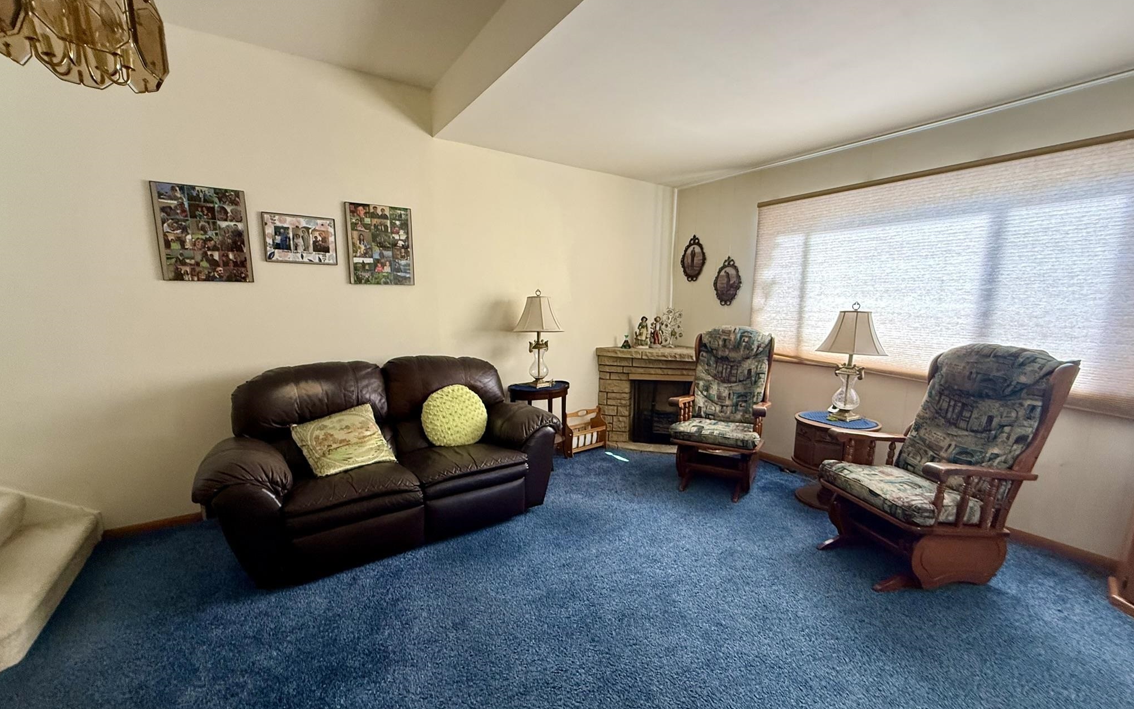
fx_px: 464
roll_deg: -1.5
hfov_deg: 101.5
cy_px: 383
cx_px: 571
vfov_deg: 74.7
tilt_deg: -10.1
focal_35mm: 15
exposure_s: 1/99
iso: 320
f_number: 2.2
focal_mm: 2.22
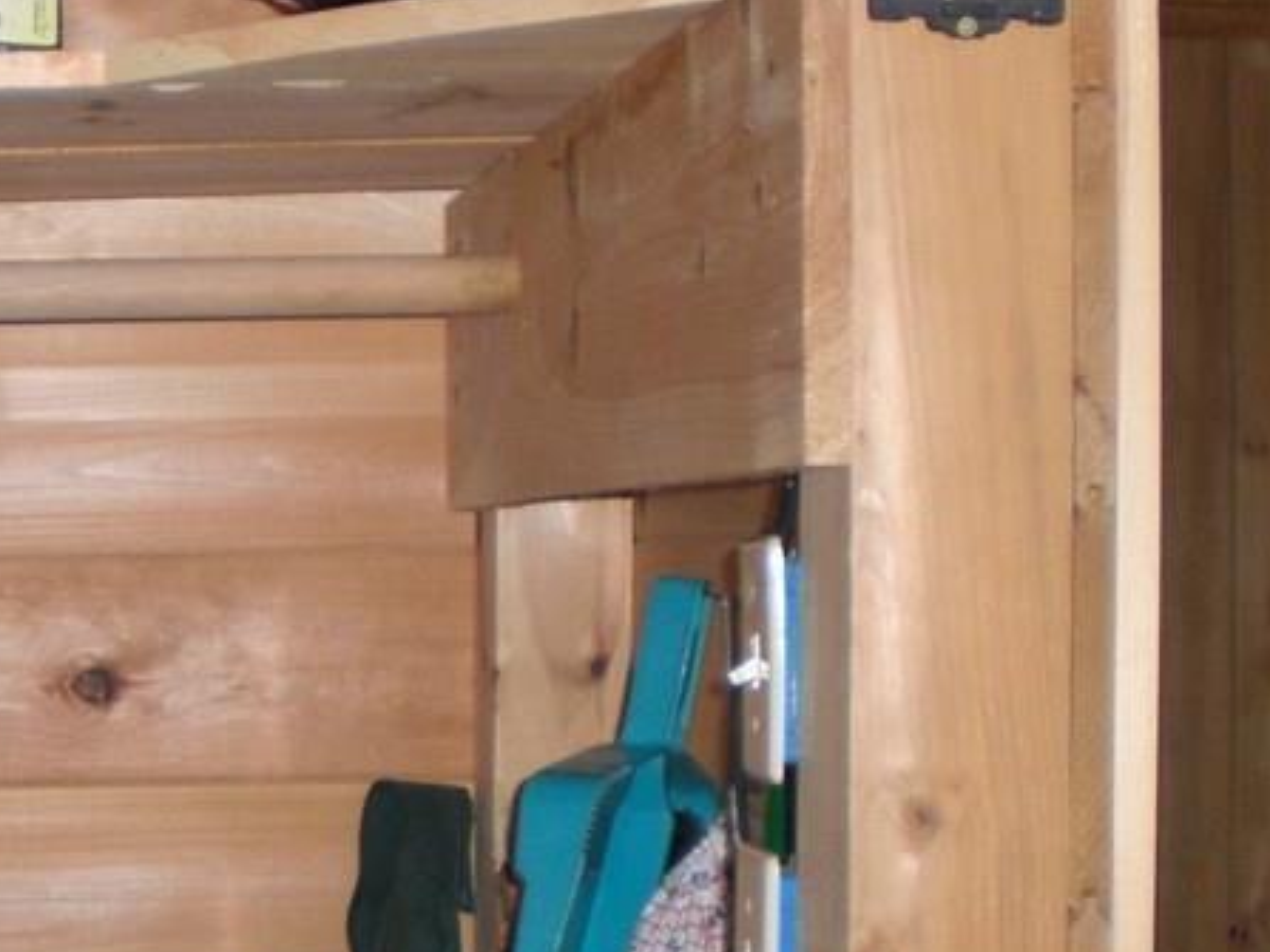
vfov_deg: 16.8
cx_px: -182
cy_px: 807
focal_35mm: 87
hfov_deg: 21.2
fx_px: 3191
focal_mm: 6.3
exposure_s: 1/60
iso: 200
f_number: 3.1
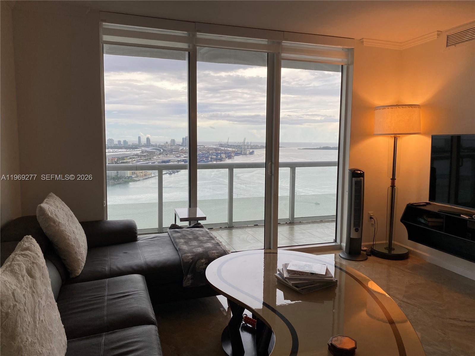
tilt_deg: -6.4
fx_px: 357
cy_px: 178
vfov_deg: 53.1
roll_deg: -0.8
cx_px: 238
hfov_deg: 67.3
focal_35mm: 26
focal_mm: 4.25
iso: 32
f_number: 1.8
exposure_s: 1/350
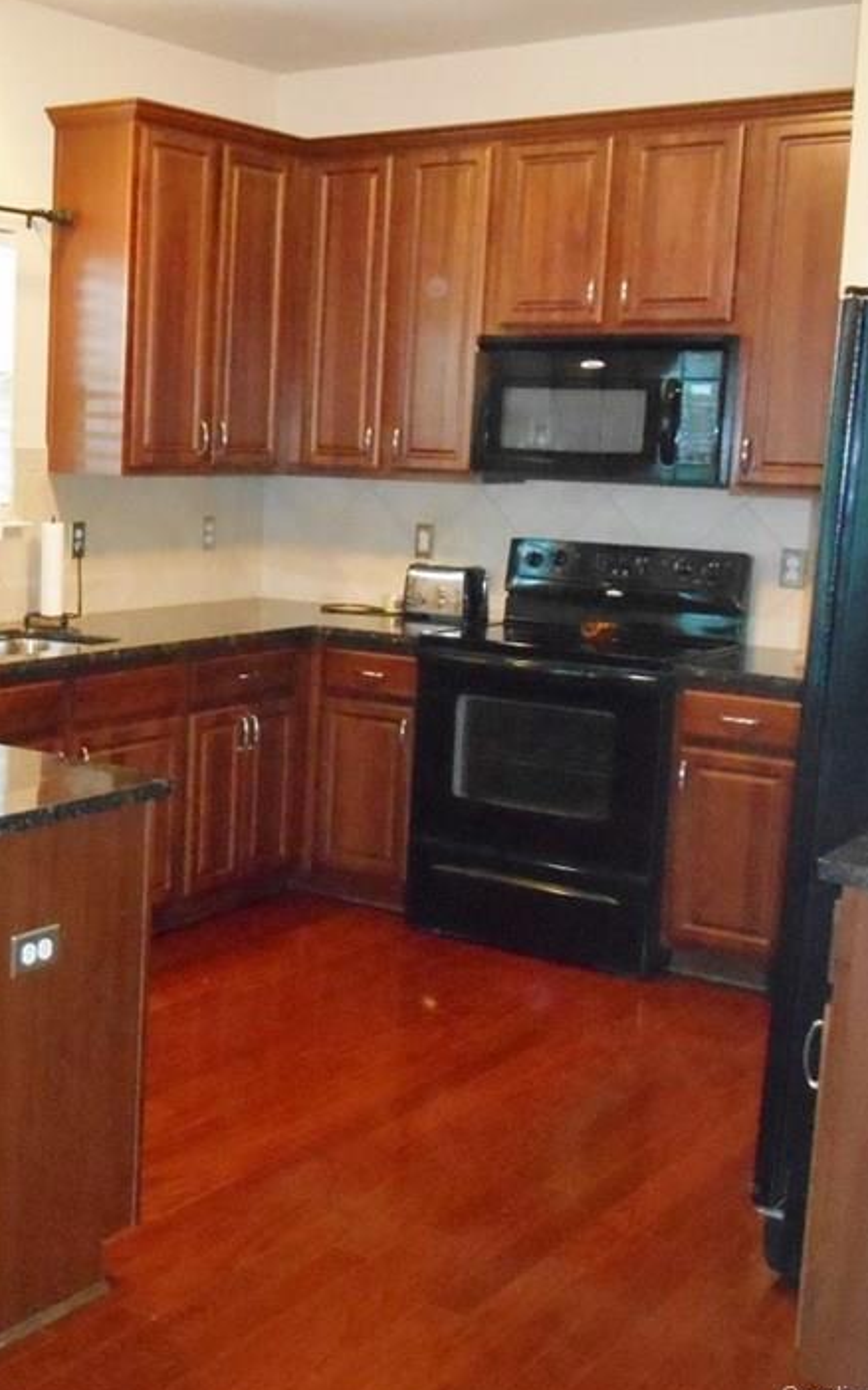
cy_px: 654
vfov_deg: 41.8
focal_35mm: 48
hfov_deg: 25.5
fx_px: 1817
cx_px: -6
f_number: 3.6
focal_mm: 5.5
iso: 800
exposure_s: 1/25
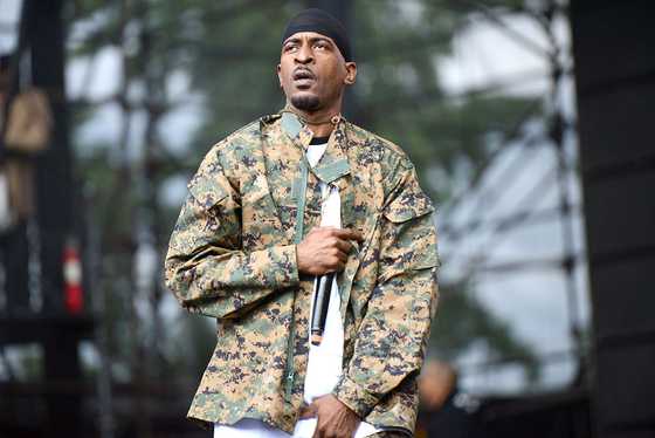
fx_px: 3641
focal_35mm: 200
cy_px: 219
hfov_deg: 10.3
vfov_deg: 6.9
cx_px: 328
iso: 2000
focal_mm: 200
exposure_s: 1/640
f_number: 3.2
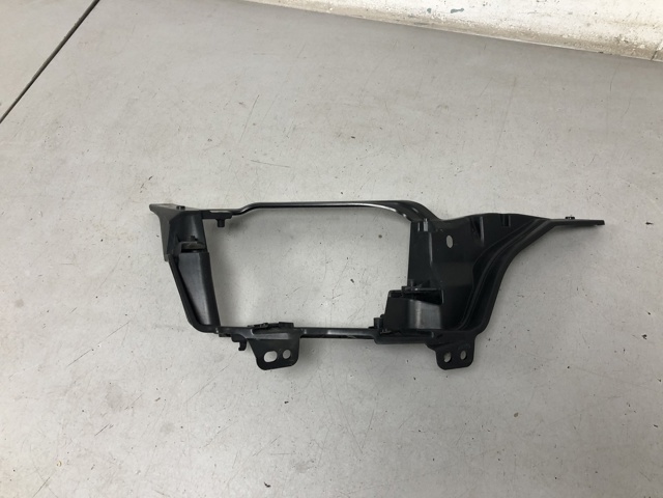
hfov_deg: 63.4
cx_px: 332
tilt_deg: -60.7
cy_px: 249
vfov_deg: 49.7
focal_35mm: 28
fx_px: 536
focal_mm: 4
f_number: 1.8
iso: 40
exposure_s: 1/33
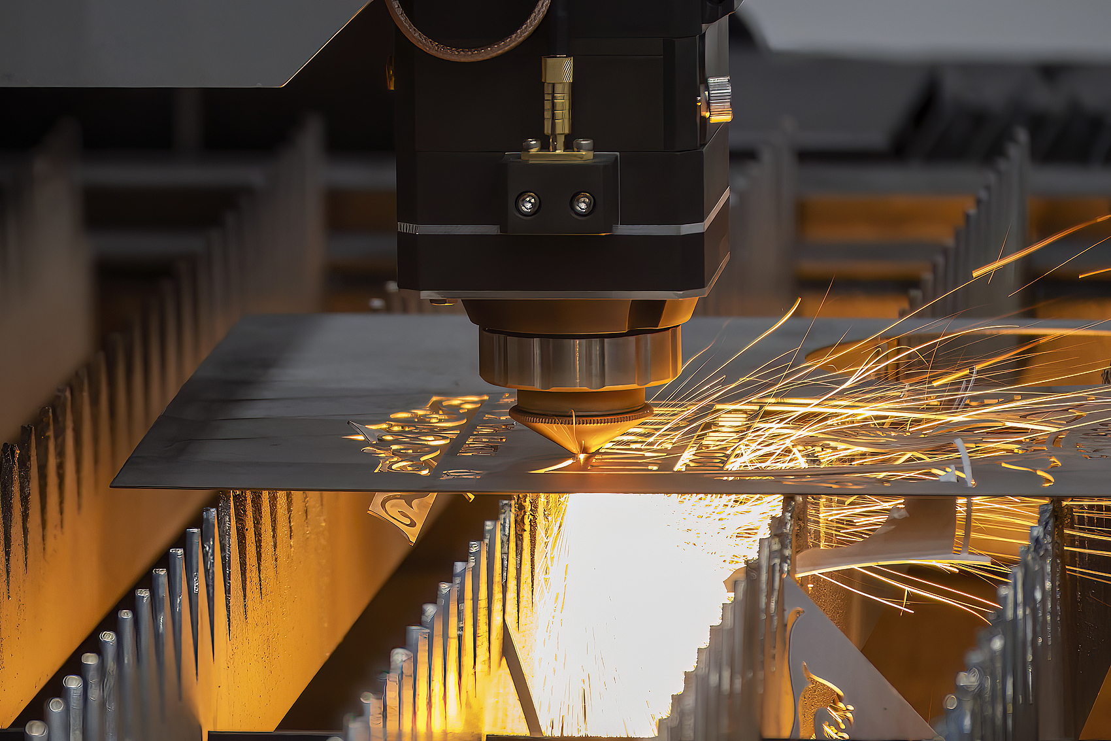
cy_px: 370
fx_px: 11571
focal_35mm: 375
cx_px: 556
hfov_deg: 5.5
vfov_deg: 3.7
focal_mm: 250
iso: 1250
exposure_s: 1/30
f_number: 6.3
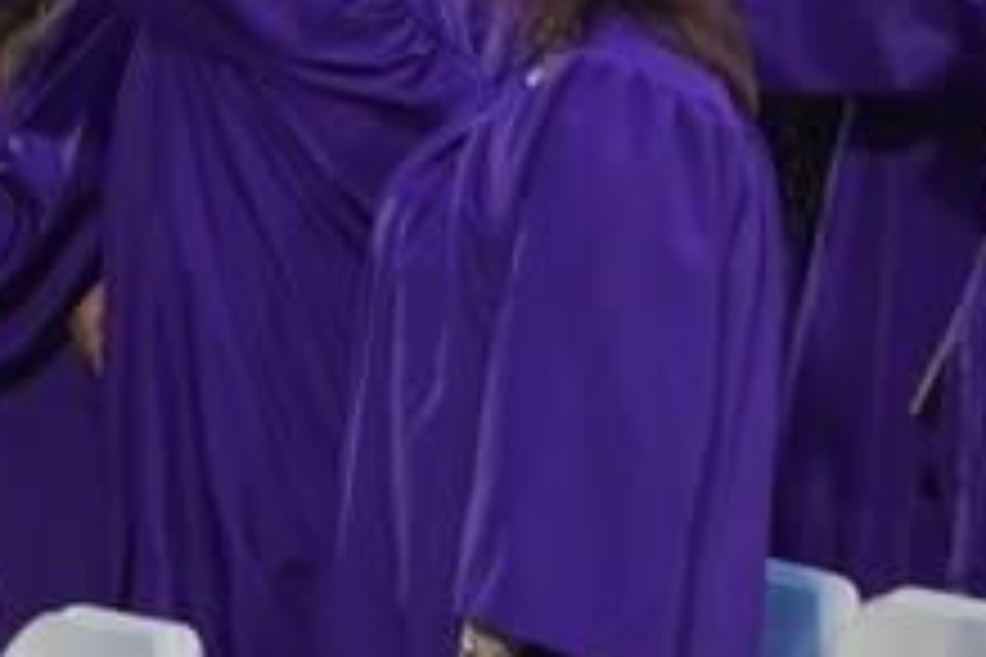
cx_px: 513
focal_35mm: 259
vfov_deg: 5.2
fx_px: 7102
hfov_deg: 7.9
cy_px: -857
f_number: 4
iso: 320
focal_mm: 37
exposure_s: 1/60
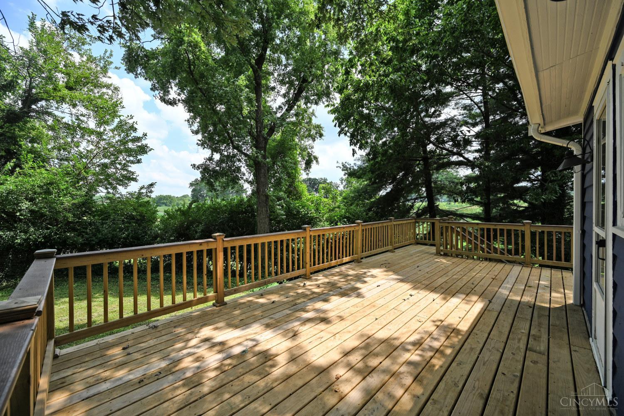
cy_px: 208
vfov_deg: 81.2
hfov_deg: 104.3
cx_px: 312
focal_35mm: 14
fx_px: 243
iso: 100
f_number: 6.3
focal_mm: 14
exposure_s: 1/320
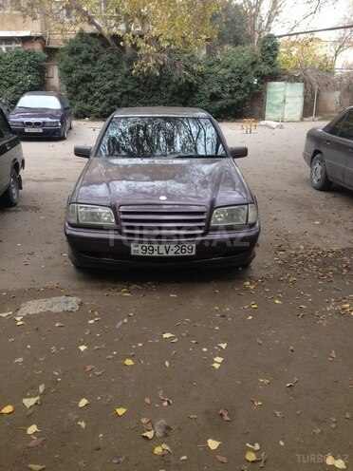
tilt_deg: -13.2
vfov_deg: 55.4
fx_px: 449
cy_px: 236
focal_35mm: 33
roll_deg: +0.5
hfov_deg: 42.9
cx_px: 176
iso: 50
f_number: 2.4
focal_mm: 4.12
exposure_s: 1/132
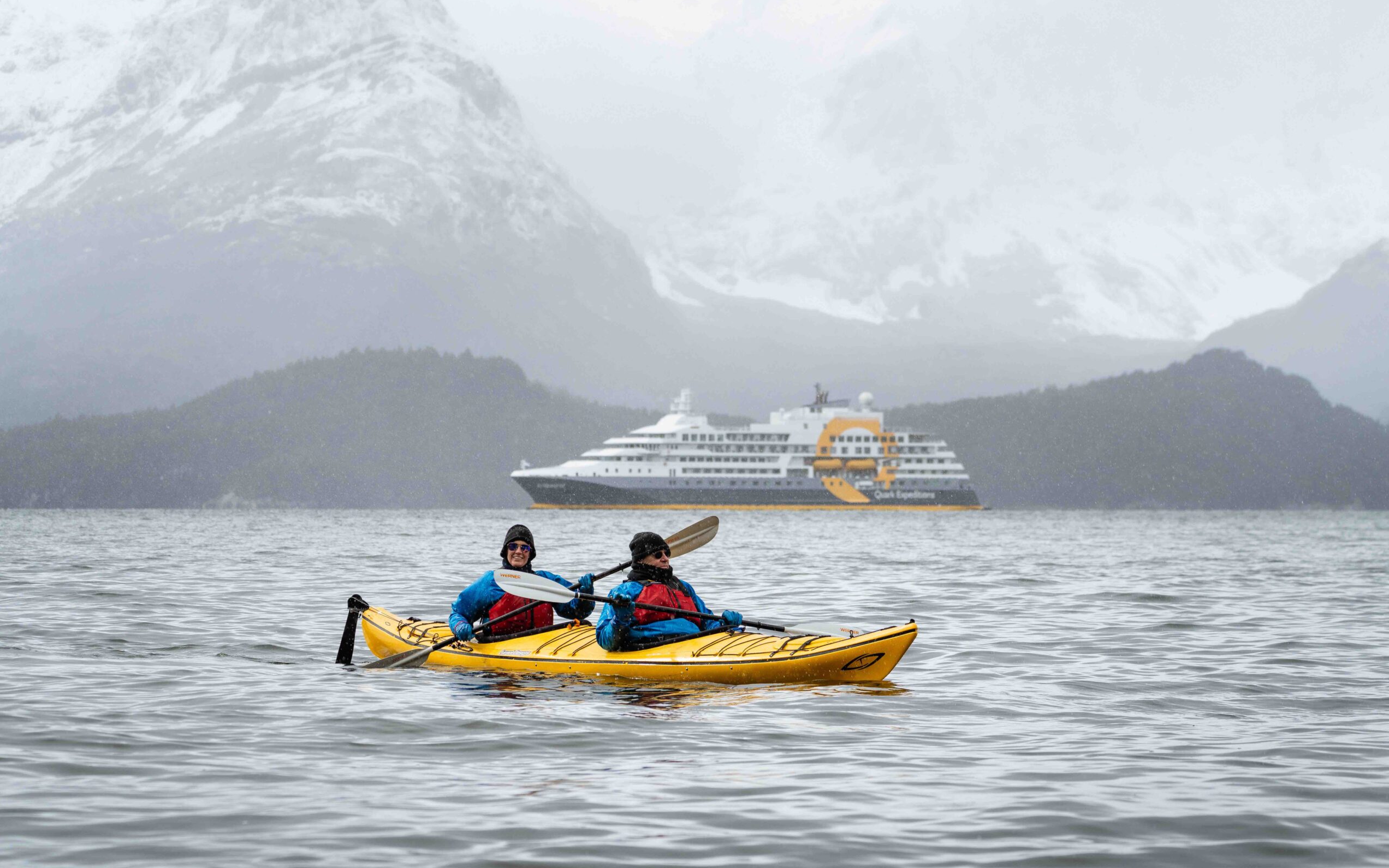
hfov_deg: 16.1
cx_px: 719
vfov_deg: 10.1
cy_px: 473
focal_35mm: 130
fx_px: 4921
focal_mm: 123
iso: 100
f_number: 6.3
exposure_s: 1/400
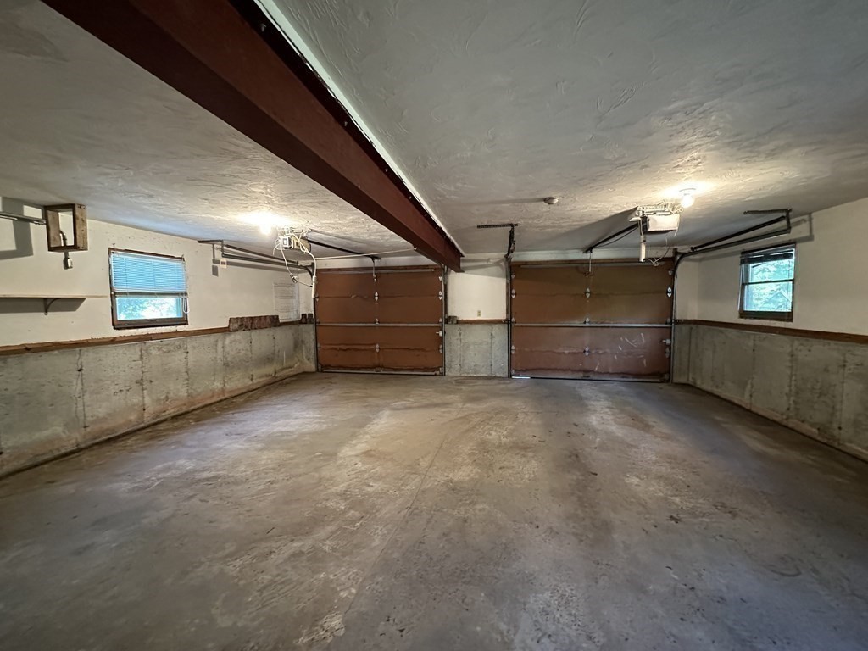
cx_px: 434
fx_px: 351
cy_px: 326
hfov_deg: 102.1
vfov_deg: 85.7
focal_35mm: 14
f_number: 2.2
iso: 1000
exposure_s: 1/40
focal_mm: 2.22
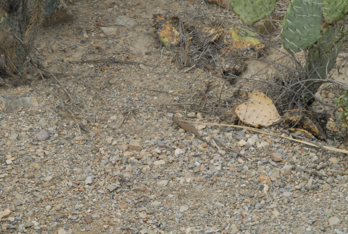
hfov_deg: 18.1
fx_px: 1090
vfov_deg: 12.2
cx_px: 174
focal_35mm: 112
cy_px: 117
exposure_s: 1/800
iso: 1600
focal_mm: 75
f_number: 14
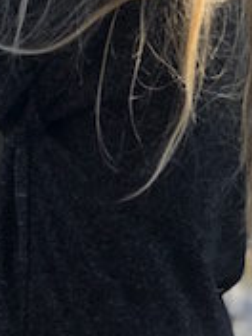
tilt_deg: -7.6
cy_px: -86
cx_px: -67
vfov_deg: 10.9
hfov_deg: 8.3
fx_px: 1718
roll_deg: +0.1
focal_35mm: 177
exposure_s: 1/343
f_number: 2.4
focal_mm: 6
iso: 16
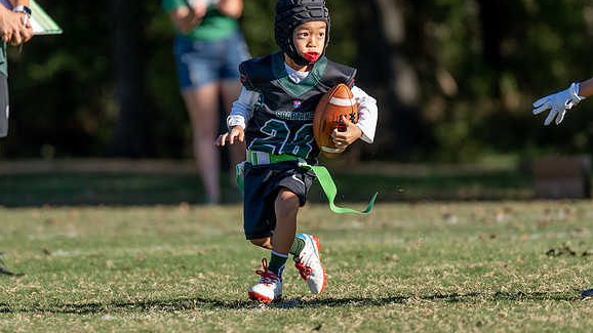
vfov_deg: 2.7
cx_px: 249
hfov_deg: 4.8
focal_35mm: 450
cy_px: 155
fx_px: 7075
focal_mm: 200
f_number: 2.8
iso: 100
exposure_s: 1/1250
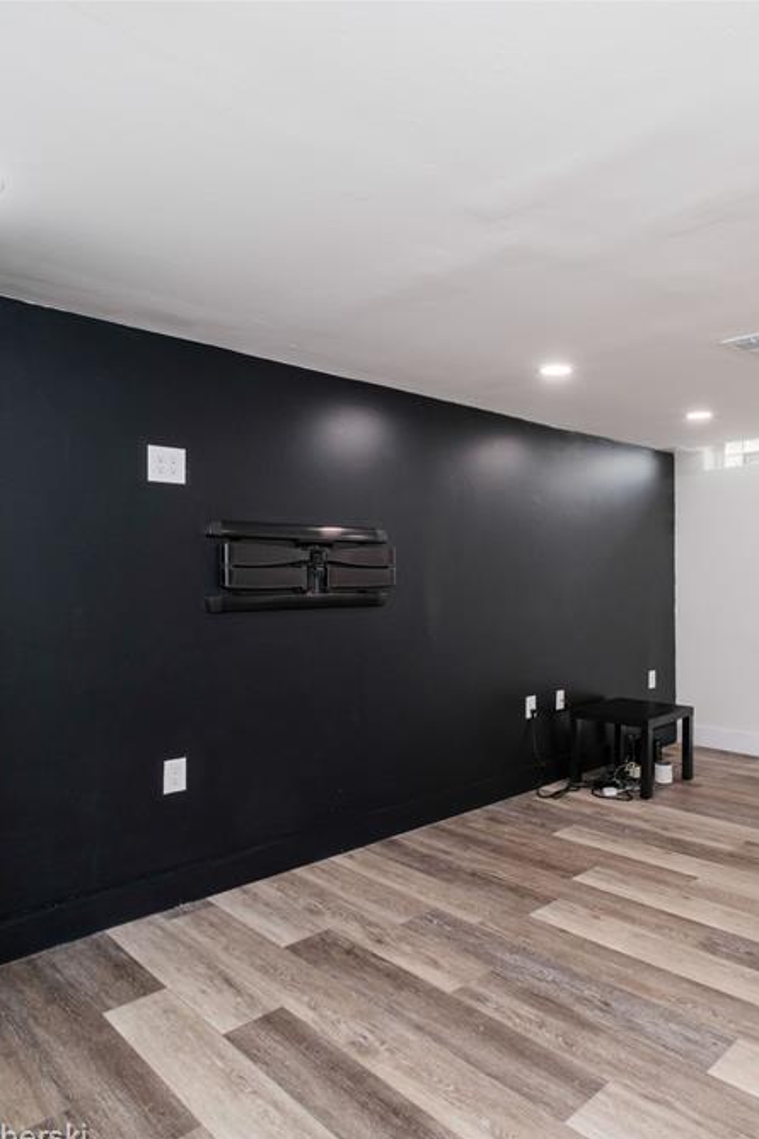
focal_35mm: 23
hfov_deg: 53.5
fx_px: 728
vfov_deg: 76.1
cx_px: 532
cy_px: 580
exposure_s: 1/125
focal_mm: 10
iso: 500
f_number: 8
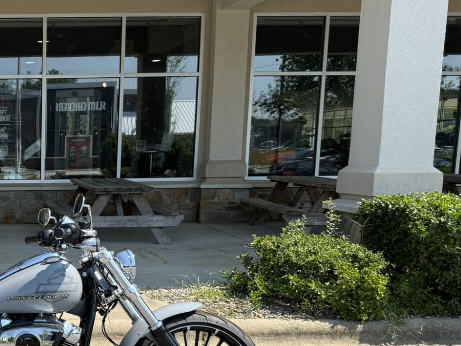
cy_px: 270
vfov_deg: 27.5
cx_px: -15
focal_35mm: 52
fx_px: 692
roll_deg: +1.4
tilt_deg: -8.2
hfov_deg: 33.3
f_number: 1.78
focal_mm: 6.76
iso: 80
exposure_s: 1/2299
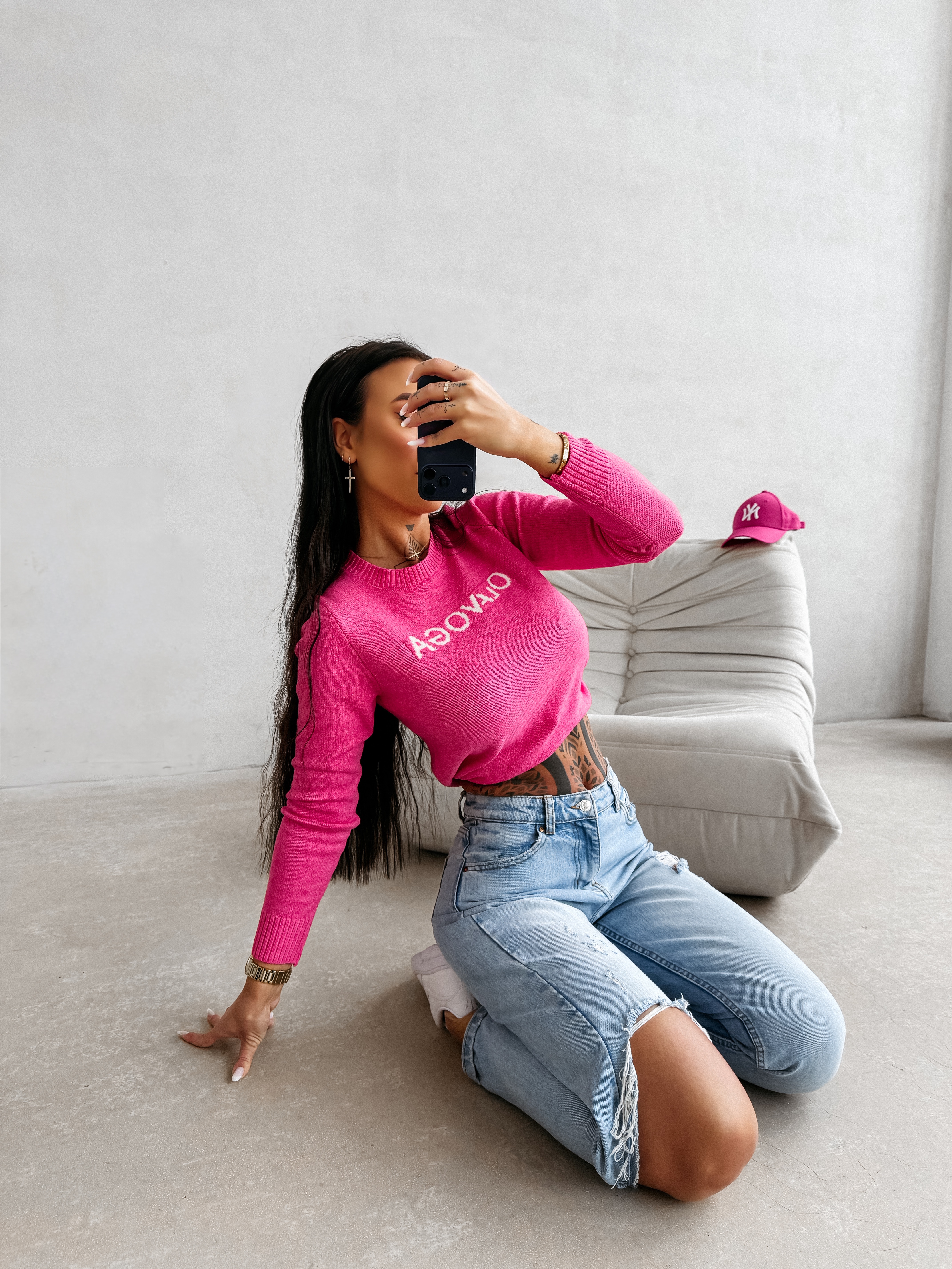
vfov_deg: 71.6
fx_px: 880
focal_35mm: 24
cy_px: 634
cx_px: 476
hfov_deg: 56.8
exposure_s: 1/120
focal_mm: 6.76
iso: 125
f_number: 1.8
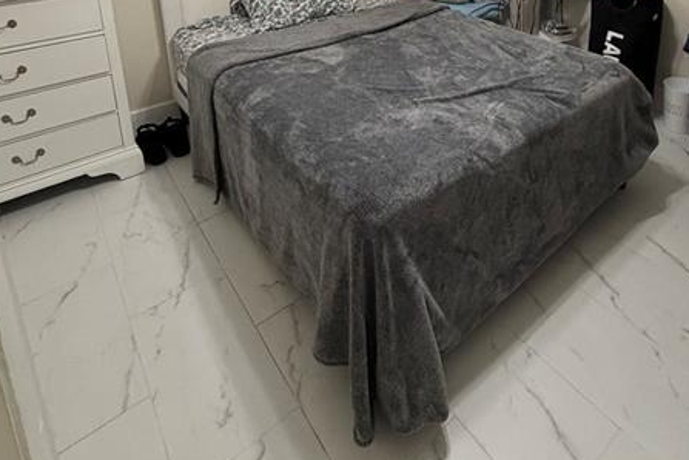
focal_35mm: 25
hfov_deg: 70.5
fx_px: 478
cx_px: 424
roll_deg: +0.2
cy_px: -15
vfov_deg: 42.9
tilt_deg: -13.4
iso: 400
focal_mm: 2.22
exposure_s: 1/60
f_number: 2.2
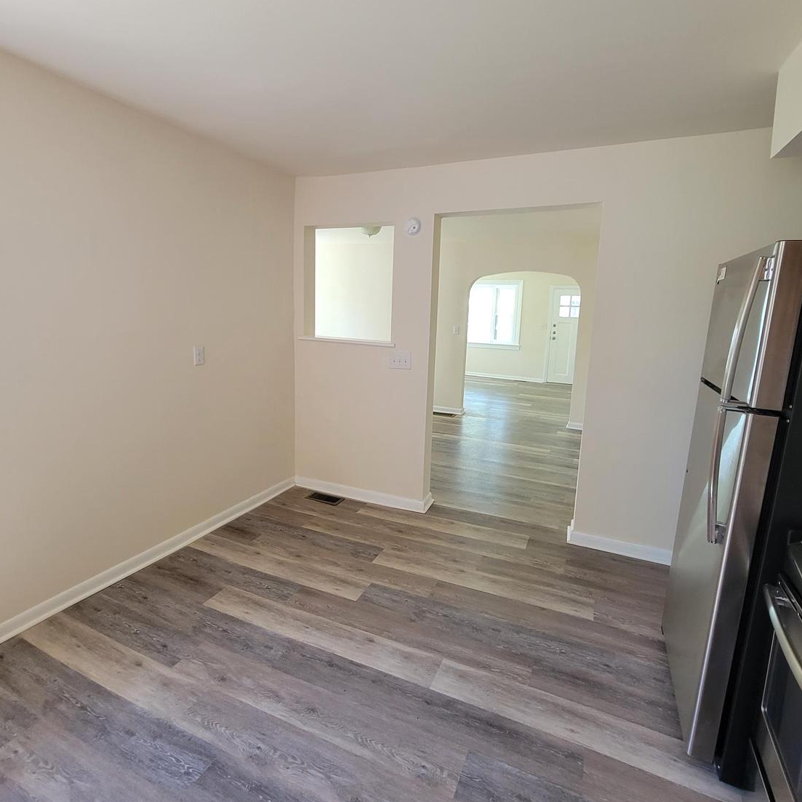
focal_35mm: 16
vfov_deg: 87.4
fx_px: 419
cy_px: 382
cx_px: 408
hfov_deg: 87.4
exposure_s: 1/60
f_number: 2.2
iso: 125
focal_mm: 2.2
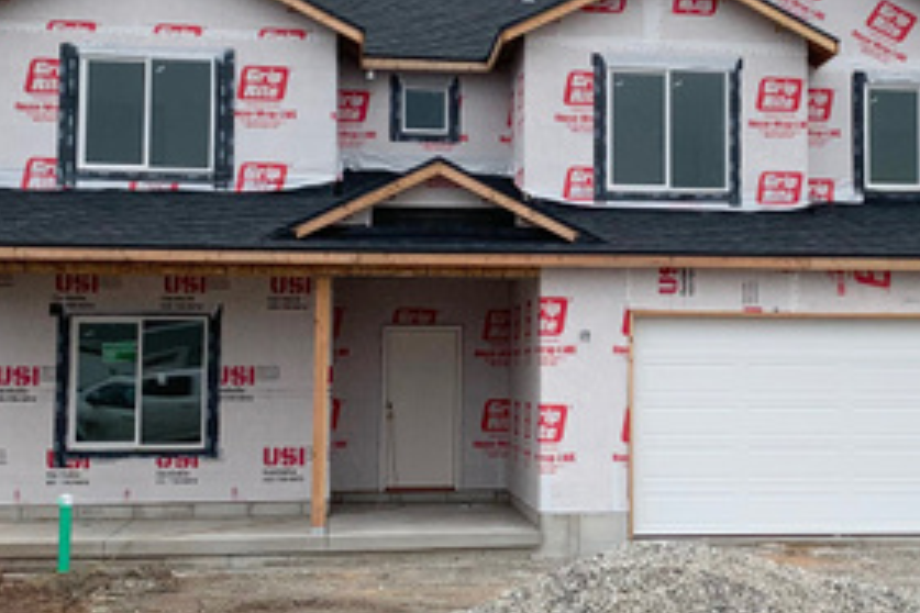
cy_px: 257
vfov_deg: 21.9
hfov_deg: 32.2
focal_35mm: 62
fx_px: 1584
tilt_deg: +4.1
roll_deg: -0.1
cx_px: 590
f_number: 1.8
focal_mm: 4.25
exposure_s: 1/605
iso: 25
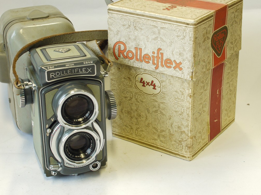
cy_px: 84
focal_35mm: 72
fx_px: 543
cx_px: 135
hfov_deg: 27.0
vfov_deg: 20.4
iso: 400
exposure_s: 1/25
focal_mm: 30
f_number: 6.3
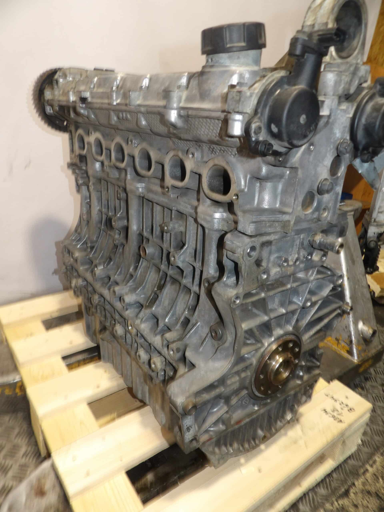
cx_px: 192
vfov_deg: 71.6
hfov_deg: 56.8
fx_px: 355
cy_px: 256
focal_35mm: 24
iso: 200
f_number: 3.2
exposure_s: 1/33
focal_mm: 4.3
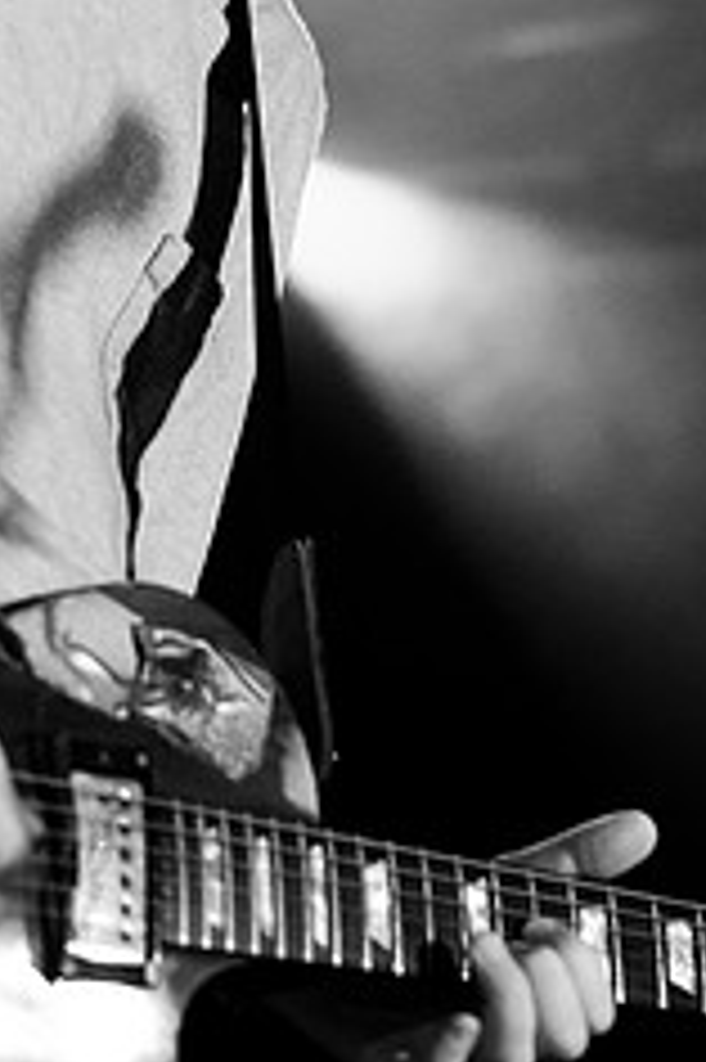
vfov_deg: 14.3
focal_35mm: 143
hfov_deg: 9.6
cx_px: 331
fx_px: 4212
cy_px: 284
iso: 1600
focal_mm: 50
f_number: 2.2
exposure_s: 1/80
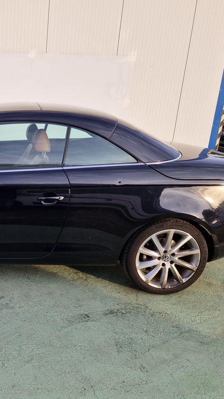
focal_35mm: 34
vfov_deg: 58.0
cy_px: 202
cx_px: 8
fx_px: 359
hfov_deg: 32.3
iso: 50
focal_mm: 5.4
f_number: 1.8
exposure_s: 1/364
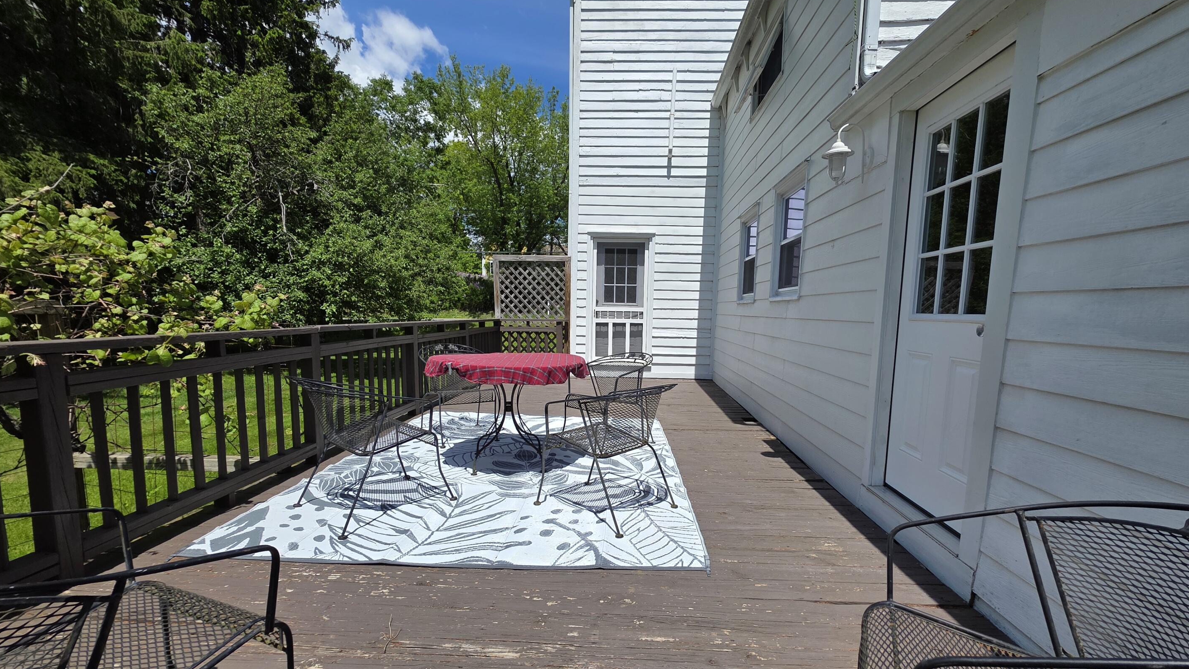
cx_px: 611
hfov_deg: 103.0
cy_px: 366
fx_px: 473
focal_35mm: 15
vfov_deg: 70.4
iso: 40
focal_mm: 2.2
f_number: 1.9
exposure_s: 1/2614
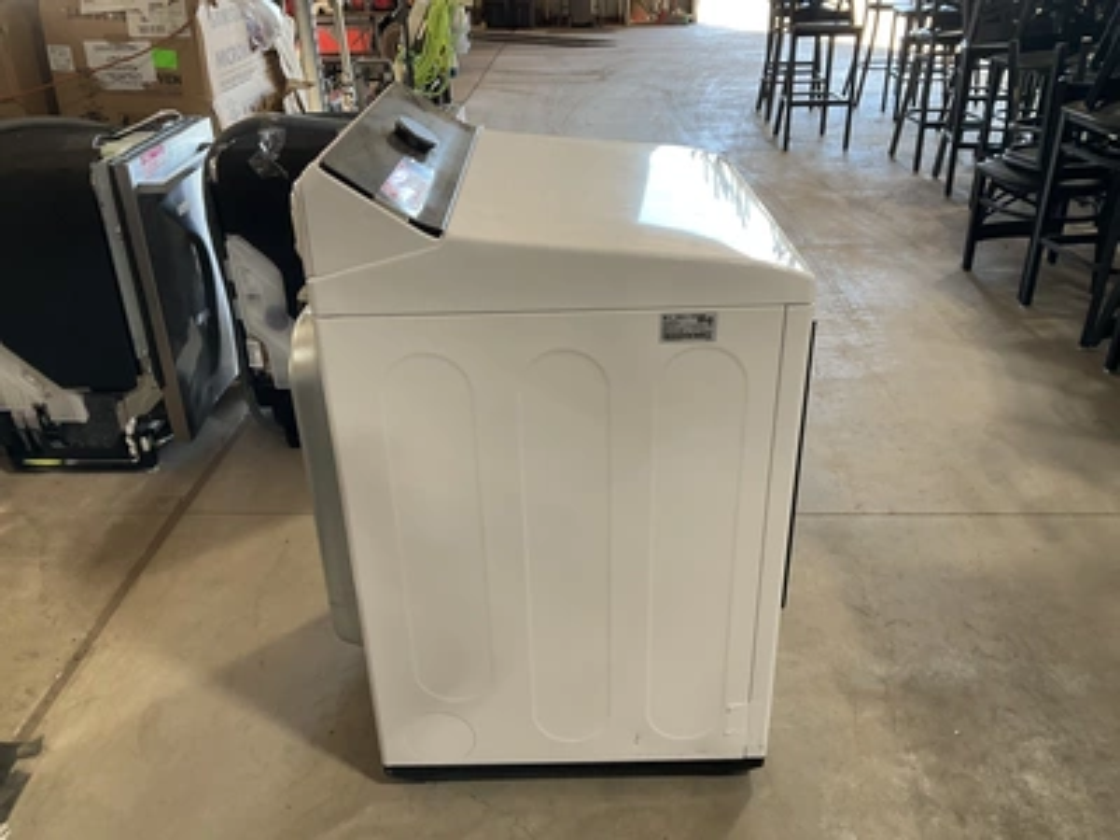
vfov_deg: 48.2
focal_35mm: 29
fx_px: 938
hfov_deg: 61.7
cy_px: 420
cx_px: 560
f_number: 1.8
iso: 64
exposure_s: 1/79
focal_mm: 3
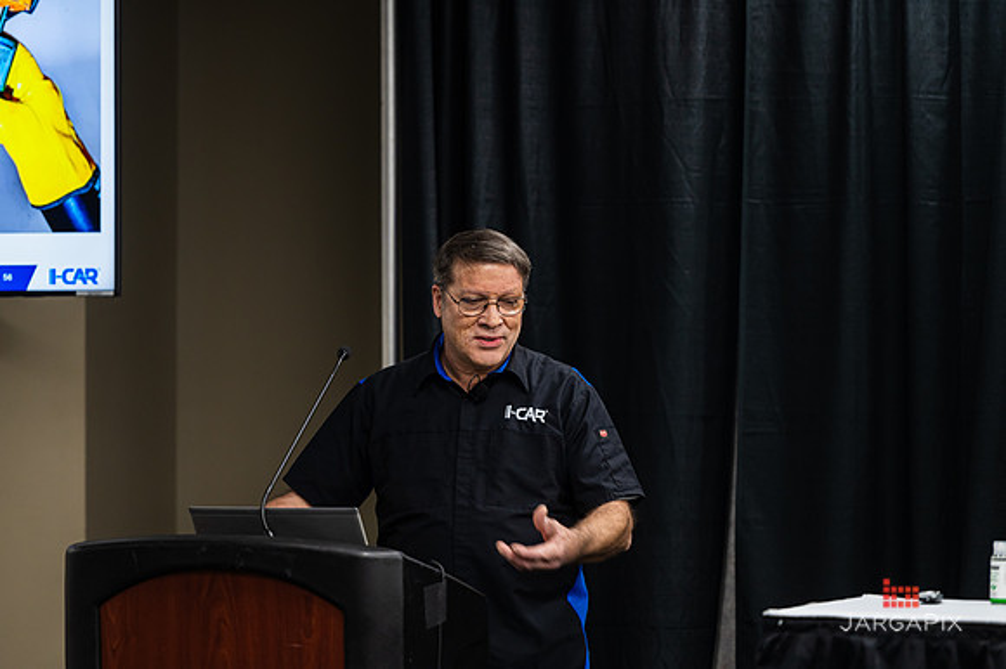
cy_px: 334
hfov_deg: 10.7
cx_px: 503
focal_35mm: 193
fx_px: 5385
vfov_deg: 7.1
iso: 1250
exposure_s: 1/200
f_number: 3.2
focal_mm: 190
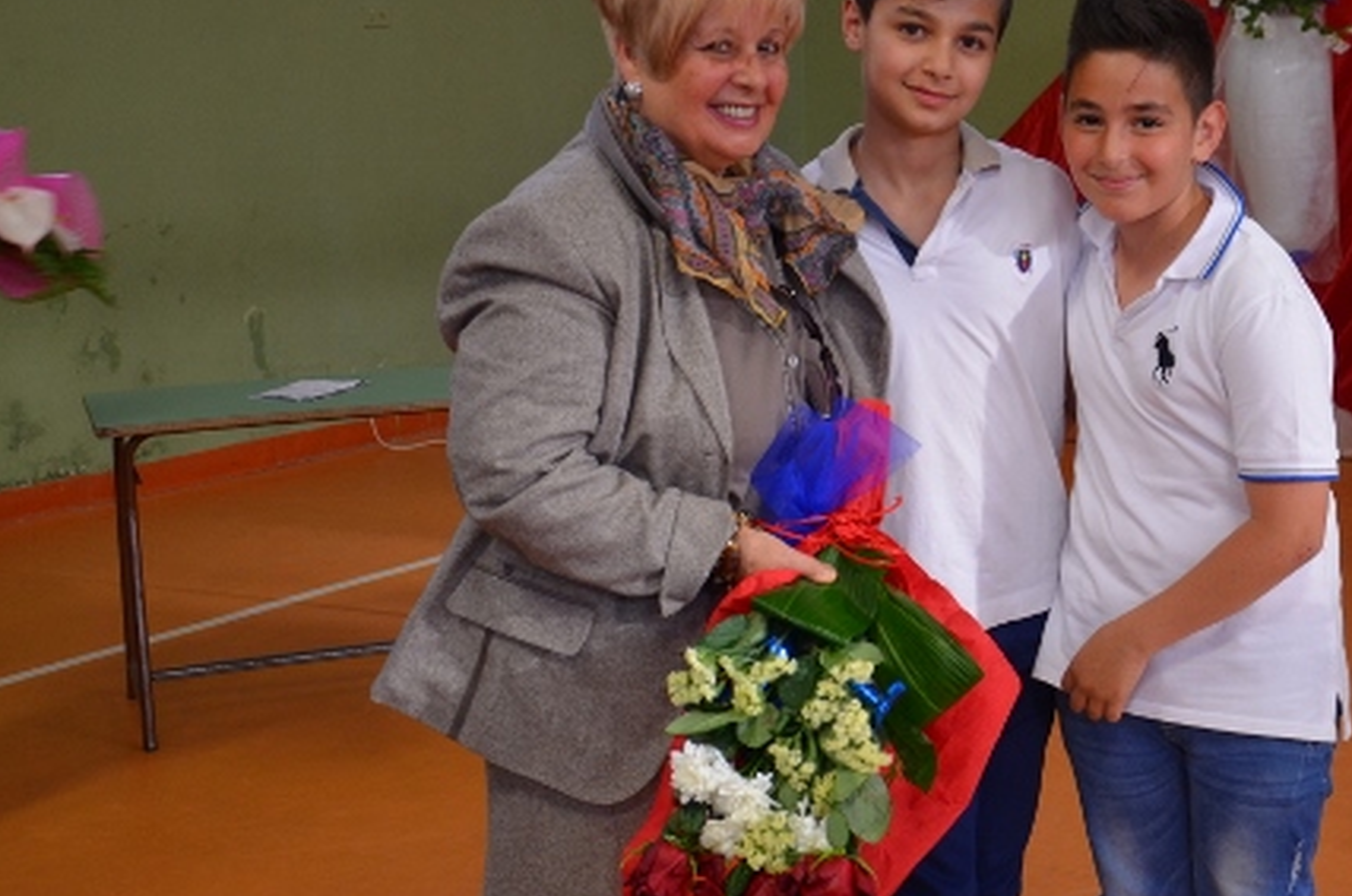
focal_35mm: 63
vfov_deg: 21.4
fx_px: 2362
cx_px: 896
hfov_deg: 31.7
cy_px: 310
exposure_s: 1/60
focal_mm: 28
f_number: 4
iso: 800
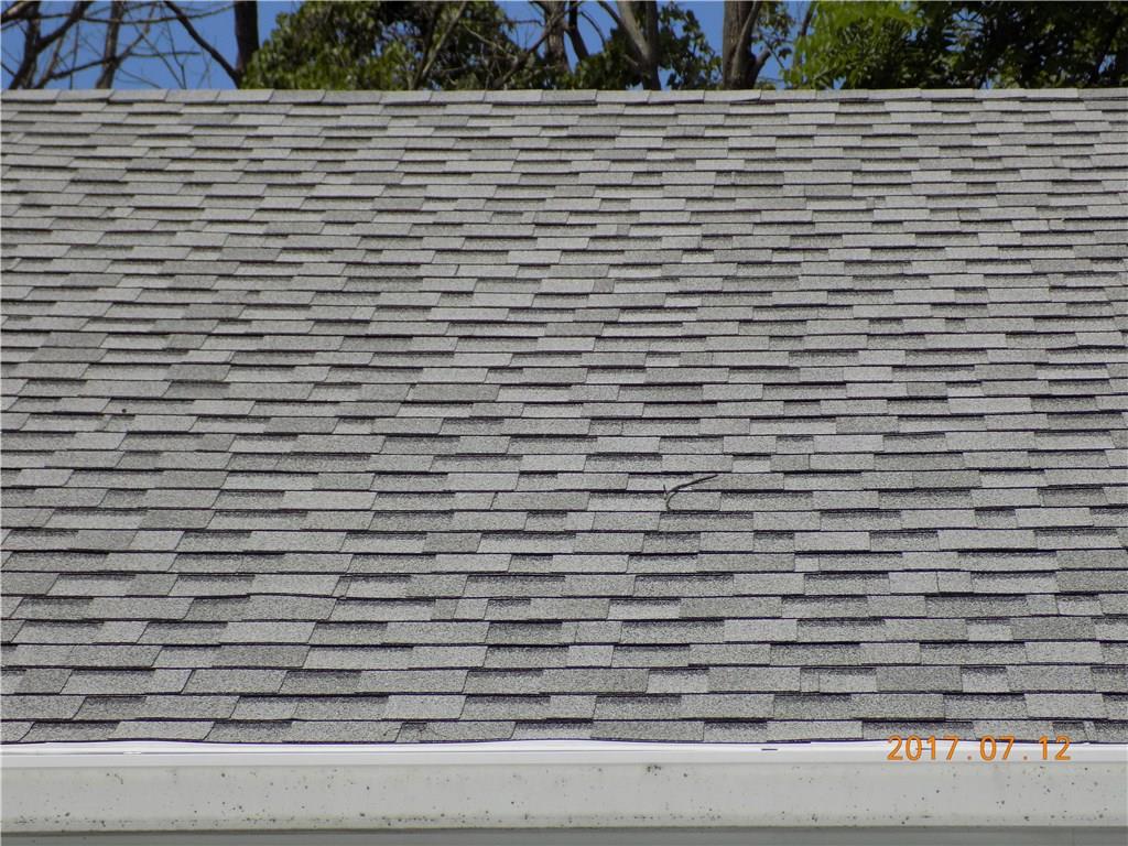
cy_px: 423
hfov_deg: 14.9
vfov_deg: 11.2
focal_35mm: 132
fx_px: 4301
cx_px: 564
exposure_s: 1/800
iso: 80
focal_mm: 23.4
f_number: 5
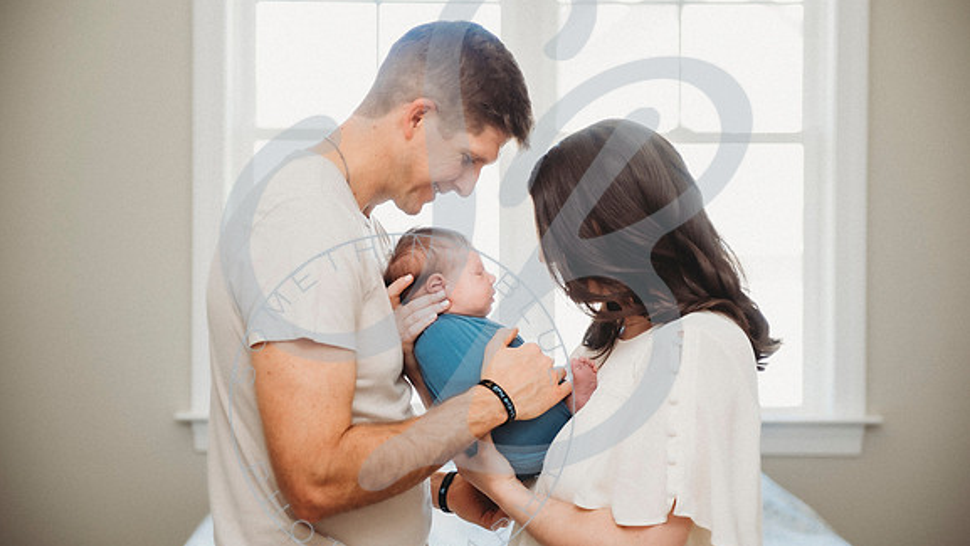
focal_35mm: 74
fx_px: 1904
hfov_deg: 28.6
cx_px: 485
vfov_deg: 16.3
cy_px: 265
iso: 500
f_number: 2.8
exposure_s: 1/160
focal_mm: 70
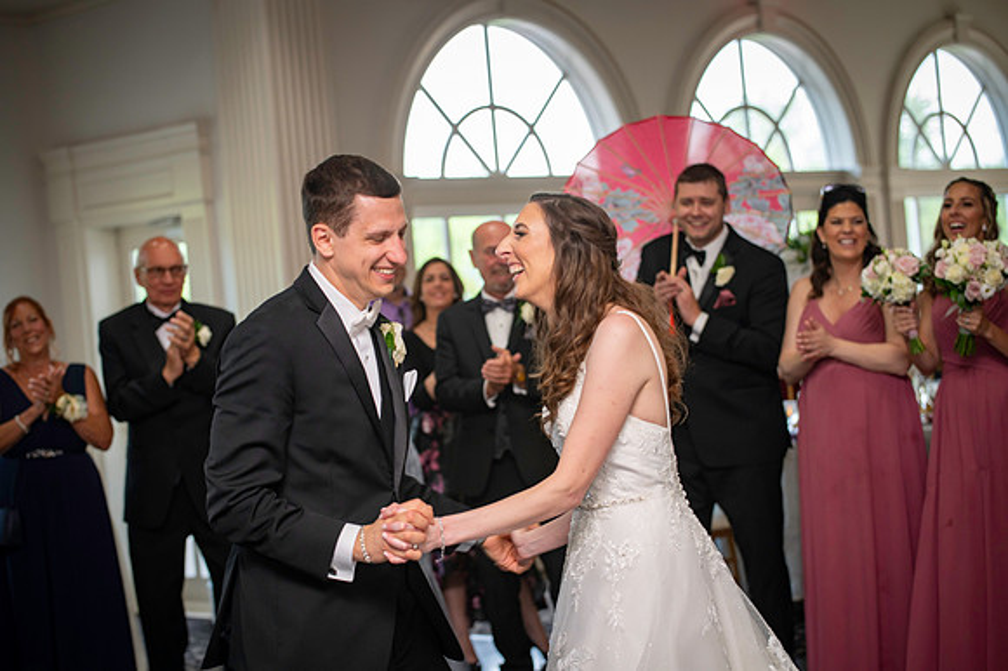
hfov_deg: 26.0
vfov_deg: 17.5
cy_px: 336
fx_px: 2183
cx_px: 504
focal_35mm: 78
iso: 800
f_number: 2.8
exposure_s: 1/125
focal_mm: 78
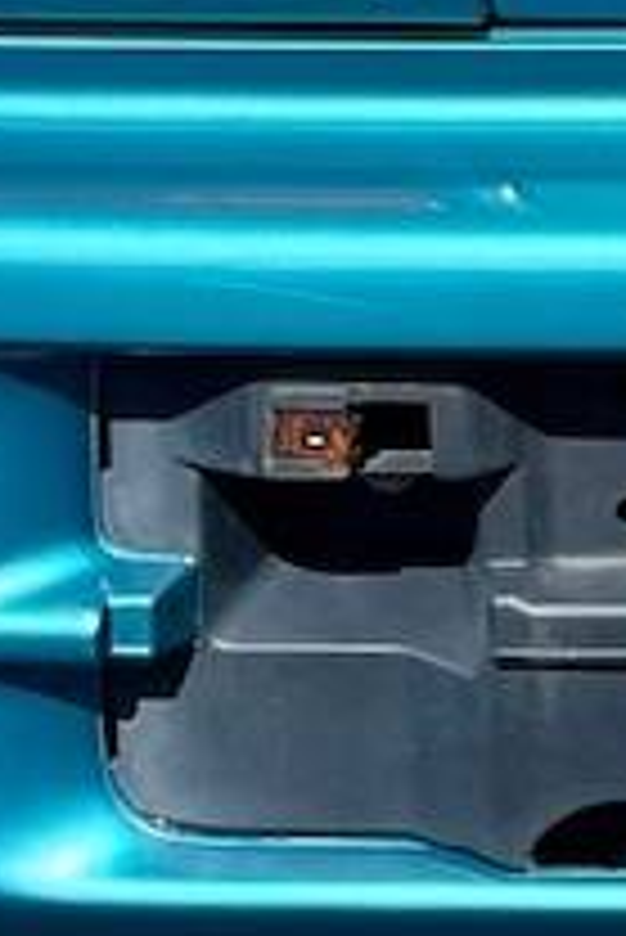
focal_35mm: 160
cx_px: 1554
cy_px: -706
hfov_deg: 7.9
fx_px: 4166
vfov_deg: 11.9
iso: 32
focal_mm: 5.1
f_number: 1.6
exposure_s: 1/3257
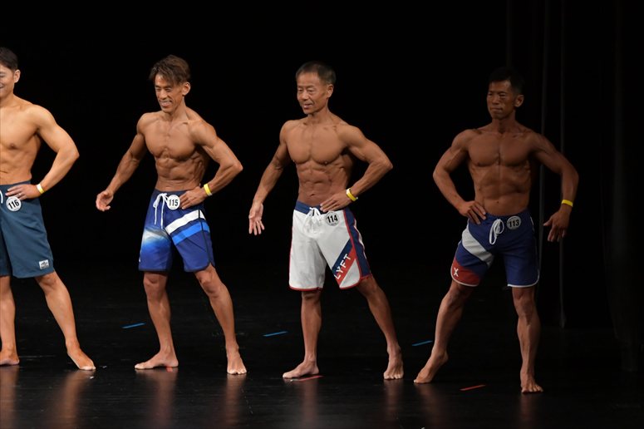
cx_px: 322
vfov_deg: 5.4
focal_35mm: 255
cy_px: 214
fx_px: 4559
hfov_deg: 8.1
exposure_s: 1/400
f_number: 5.6
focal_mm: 170
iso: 3200
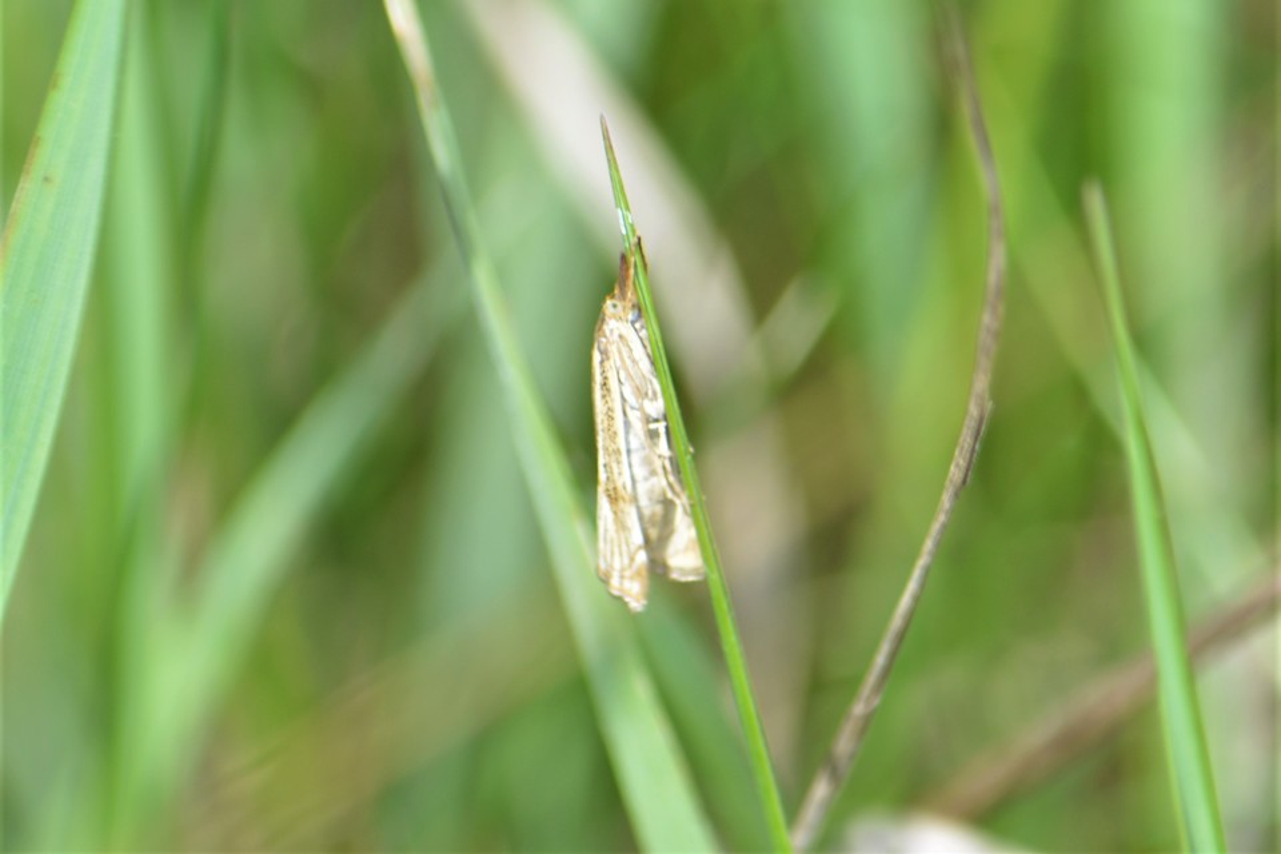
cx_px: 640
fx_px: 16011
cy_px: 427
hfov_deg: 4.6
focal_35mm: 450
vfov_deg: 3.1
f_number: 8
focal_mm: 300
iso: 140
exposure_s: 1/125
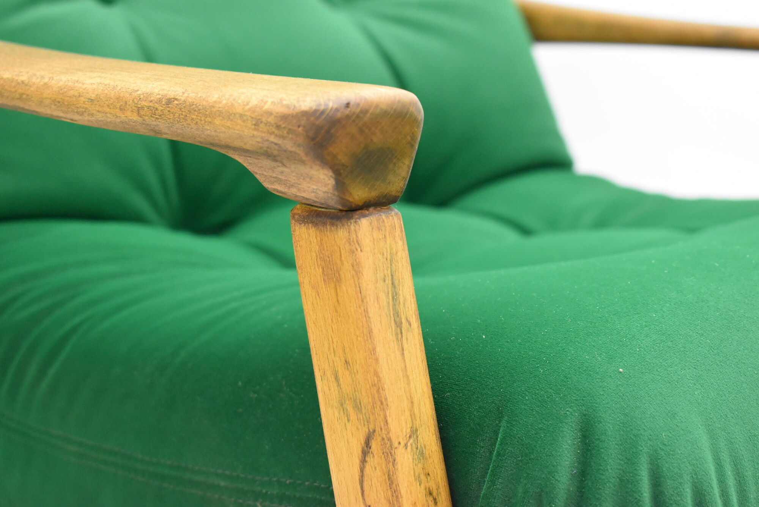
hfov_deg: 28.1
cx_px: 380
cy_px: 254
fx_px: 1519
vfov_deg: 19.0
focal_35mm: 72
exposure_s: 1/60
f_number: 5.3
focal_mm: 48
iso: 3200
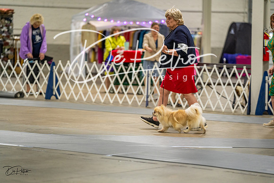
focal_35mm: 140
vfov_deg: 9.8
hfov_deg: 14.7
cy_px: 92
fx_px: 1066
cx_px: 137
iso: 2000
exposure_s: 1/160
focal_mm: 140
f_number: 2.8
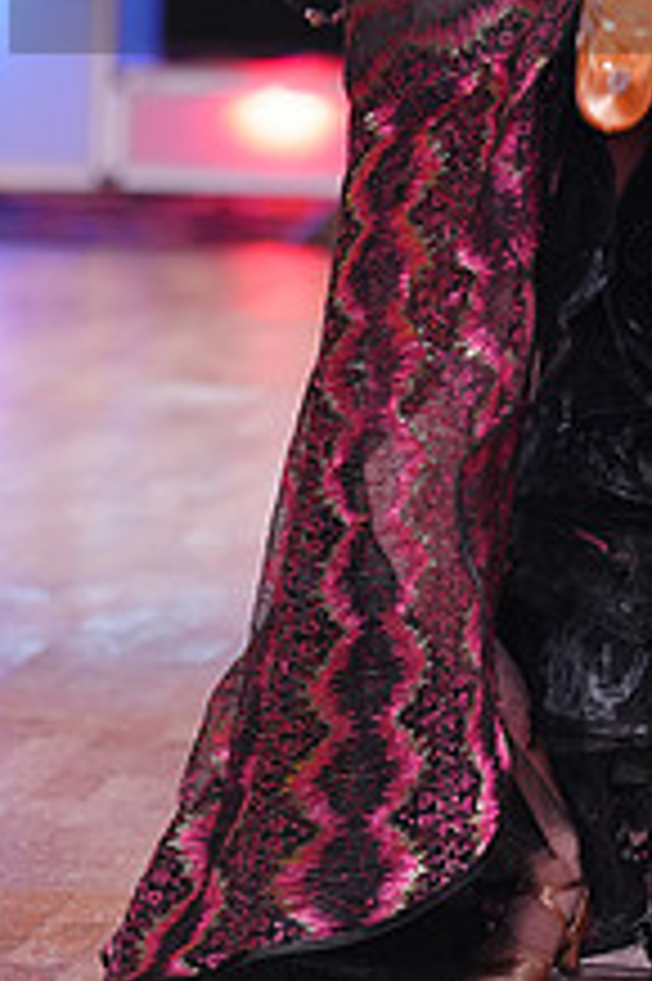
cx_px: 632
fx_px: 8979
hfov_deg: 4.2
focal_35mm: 330
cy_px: -94
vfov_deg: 6.2
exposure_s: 1/250
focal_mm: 124
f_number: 2.8
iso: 800
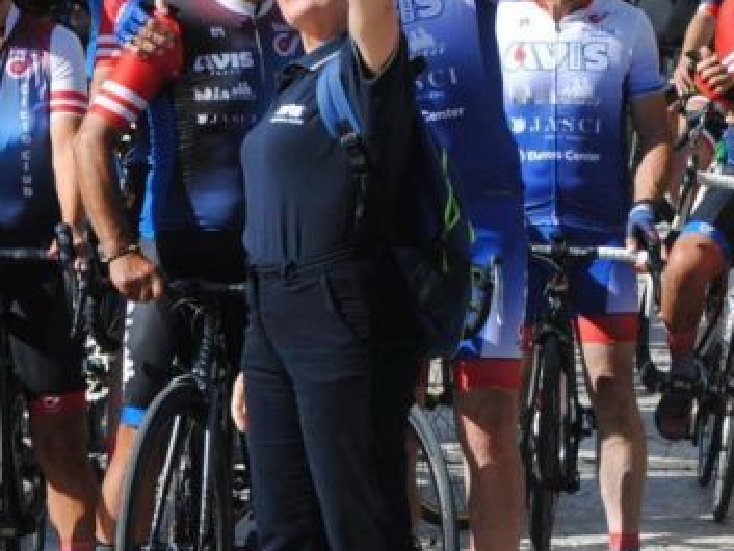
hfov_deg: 7.8
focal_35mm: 255
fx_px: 5409
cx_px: 266
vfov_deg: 5.8
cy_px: 238
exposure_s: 1/800
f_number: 7.1
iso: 400
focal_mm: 78
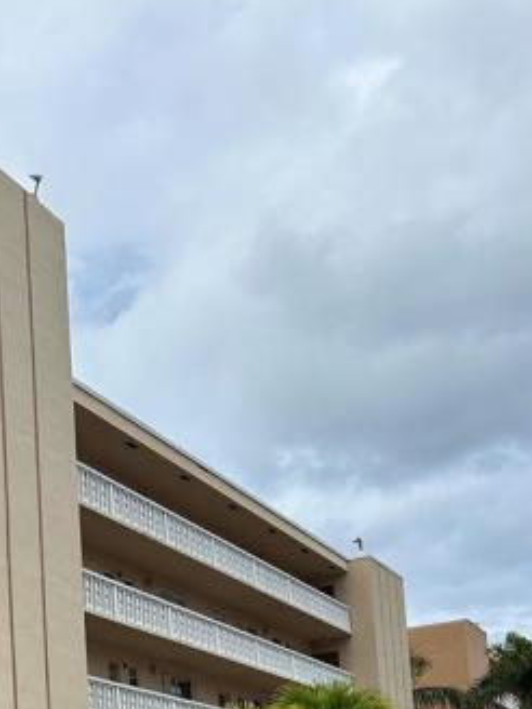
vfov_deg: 30.5
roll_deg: +1.6
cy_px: 761
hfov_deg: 24.1
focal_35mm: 57
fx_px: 1168
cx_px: -39
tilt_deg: +7.9
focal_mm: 5.7
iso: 50
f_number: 1.5
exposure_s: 1/7463
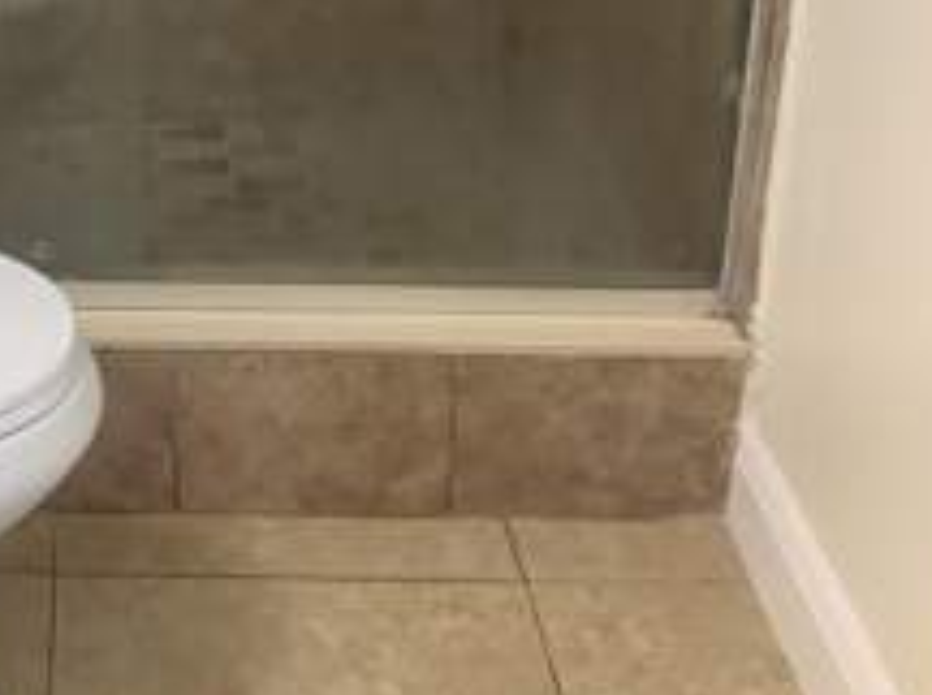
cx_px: -47
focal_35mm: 69
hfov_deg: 26.4
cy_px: -63
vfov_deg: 20.3
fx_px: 1854
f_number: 2.4
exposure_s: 1/50
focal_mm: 3.3
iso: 100
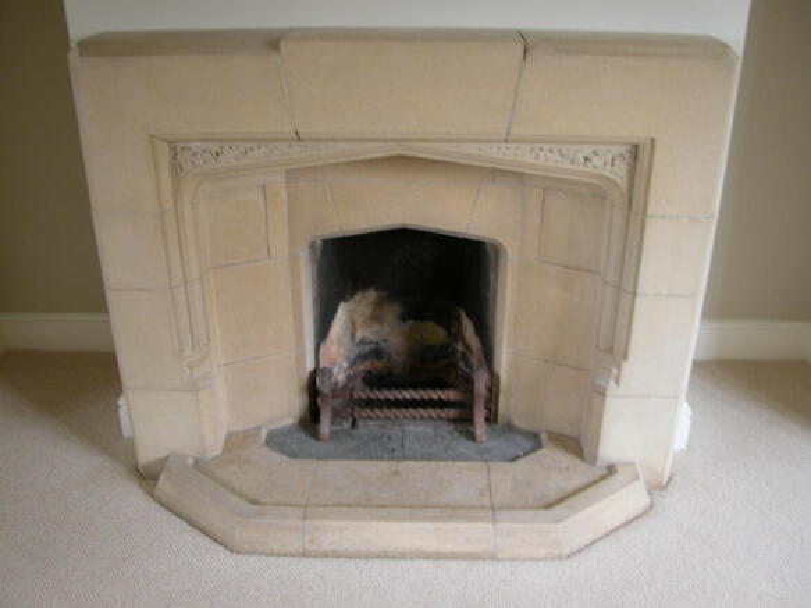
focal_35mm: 35
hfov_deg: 52.6
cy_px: 304
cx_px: 406
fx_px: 820
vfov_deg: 40.7
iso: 100
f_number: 2.8
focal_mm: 8.9
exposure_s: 1/6.3
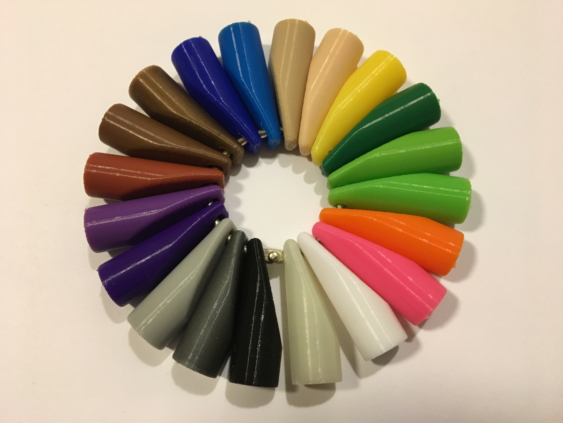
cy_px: 212
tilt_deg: -76.3
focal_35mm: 29
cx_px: 282
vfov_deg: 48.2
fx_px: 472
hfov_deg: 61.7
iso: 160
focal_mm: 4.15
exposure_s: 1/30
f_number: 2.2
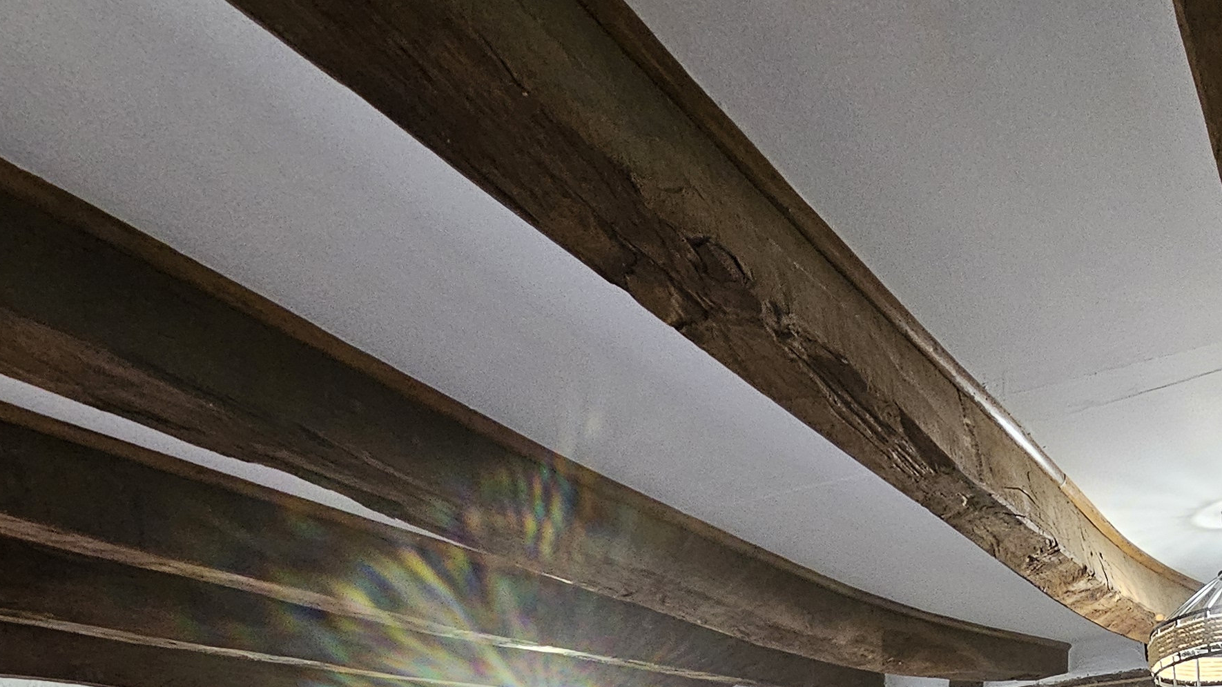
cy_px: 956
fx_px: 1037
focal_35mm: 32
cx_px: 1118
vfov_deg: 28.1
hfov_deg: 52.9
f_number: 2.2
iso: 400
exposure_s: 1/33
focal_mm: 2.2
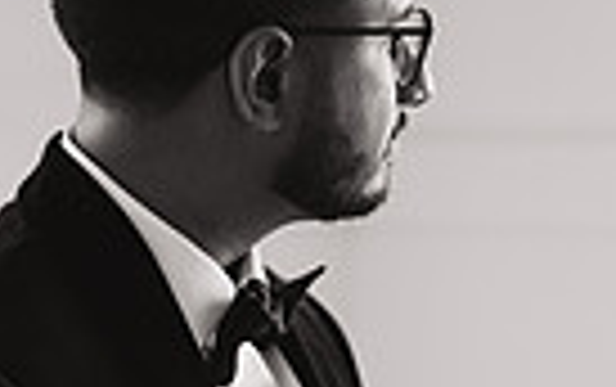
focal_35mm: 167
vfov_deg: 7.8
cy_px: 472
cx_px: 232
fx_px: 2807
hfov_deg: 12.5
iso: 250
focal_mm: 50
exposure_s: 1/400
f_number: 2
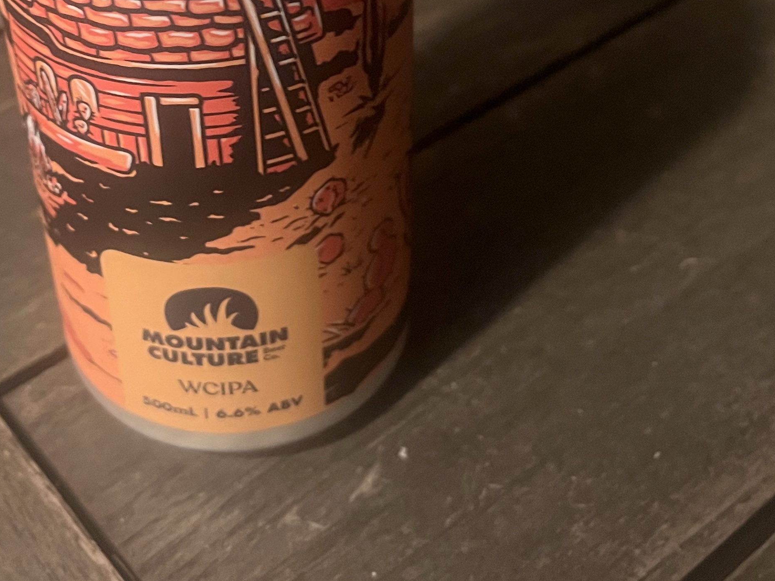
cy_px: 14
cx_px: 267
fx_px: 1254
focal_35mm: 56
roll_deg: +4.7
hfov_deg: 34.1
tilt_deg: -35.4
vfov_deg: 25.0
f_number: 1.6
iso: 500
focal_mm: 5.1
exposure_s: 1/25
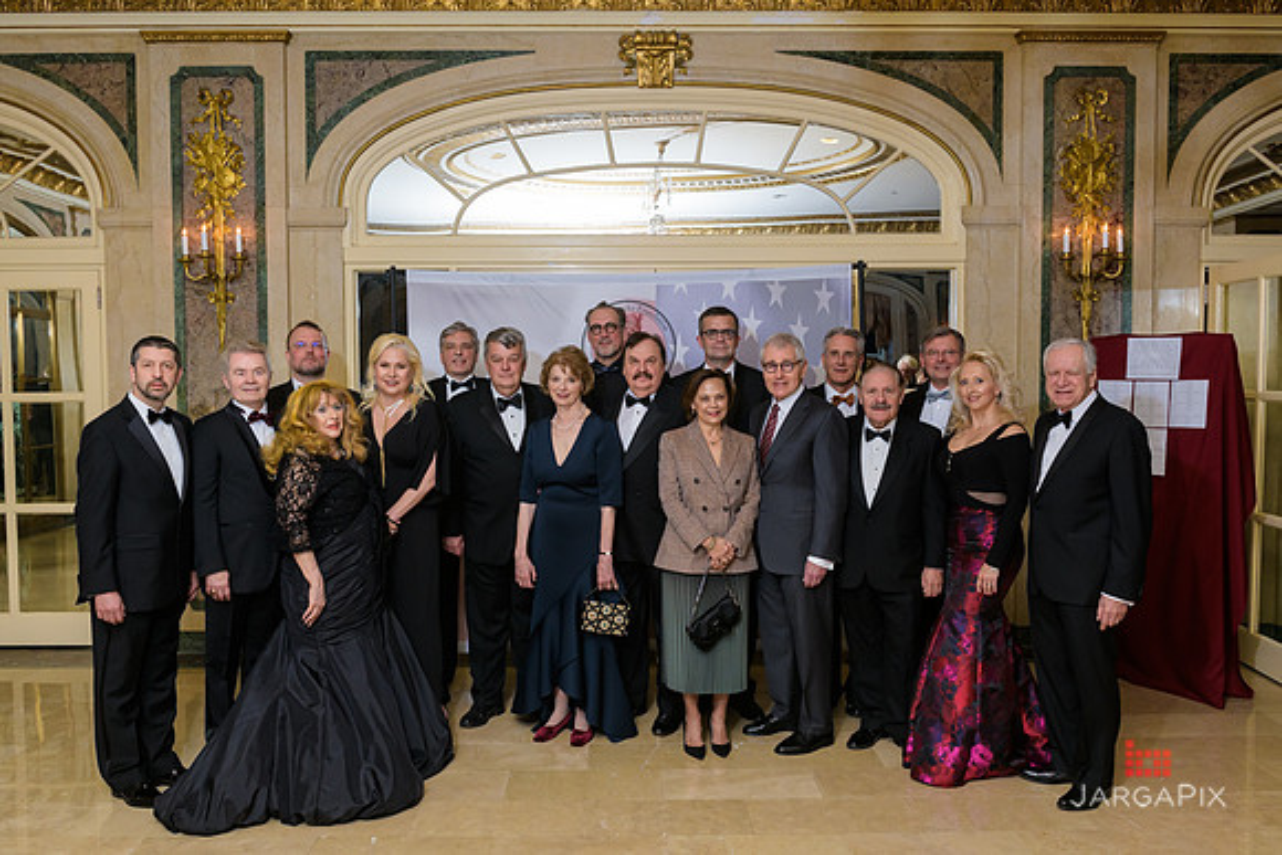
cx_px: 641
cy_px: 428
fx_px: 1064
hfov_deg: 62.1
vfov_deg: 43.8
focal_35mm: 30
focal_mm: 27
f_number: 5
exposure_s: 1/125
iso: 640
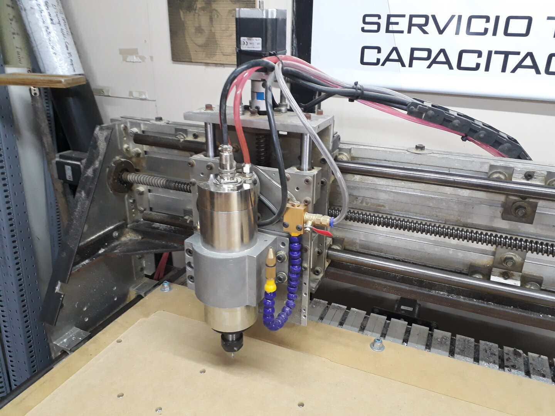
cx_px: 278
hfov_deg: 65.3
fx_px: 433
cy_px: 208
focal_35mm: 27
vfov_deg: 51.4
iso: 200
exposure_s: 1/17
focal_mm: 3.6
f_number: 1.9
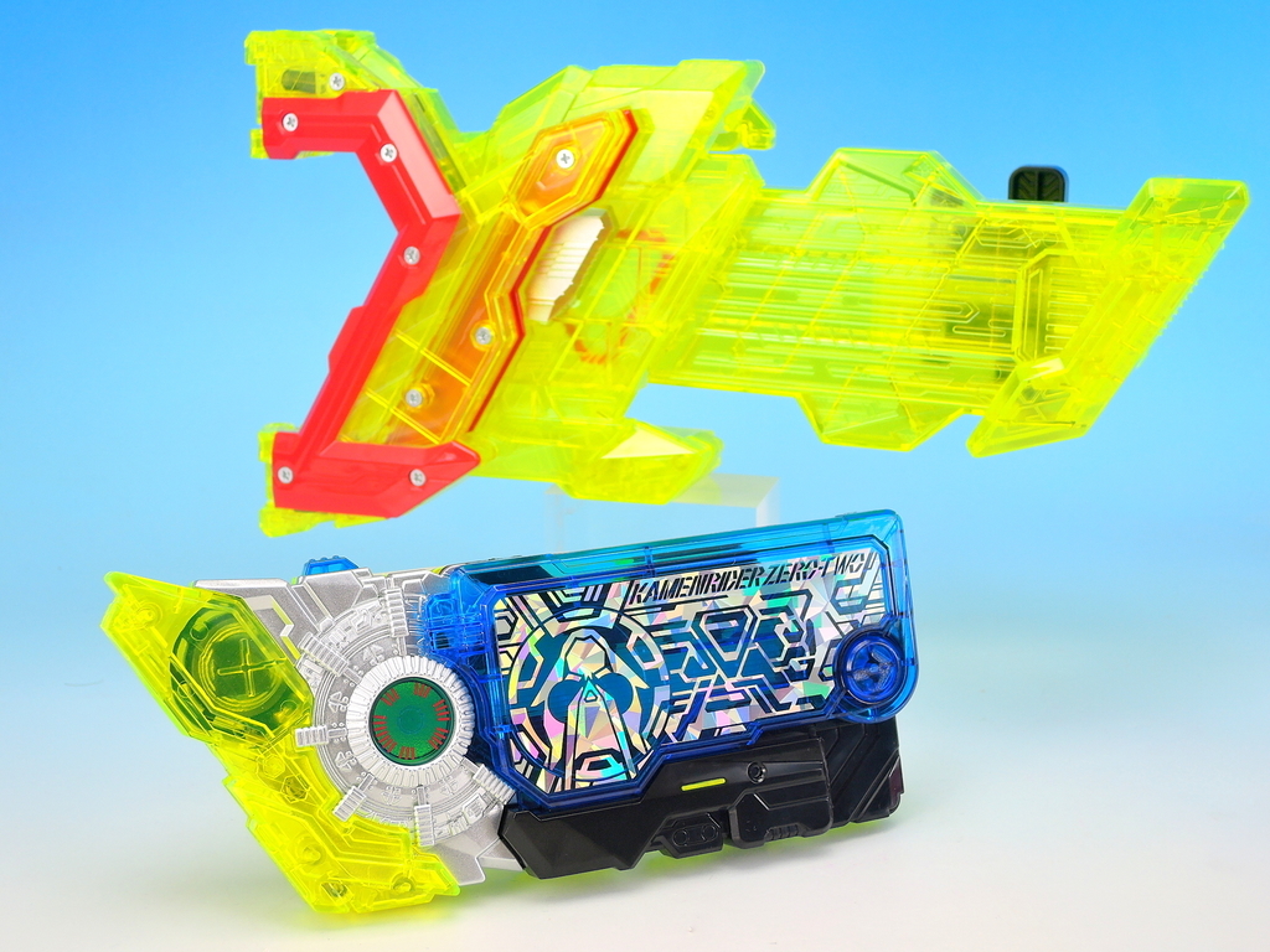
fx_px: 2018
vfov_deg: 26.6
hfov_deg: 34.9
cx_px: 635
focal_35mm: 55
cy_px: 476
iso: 80
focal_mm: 11.8
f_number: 5
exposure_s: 1/8
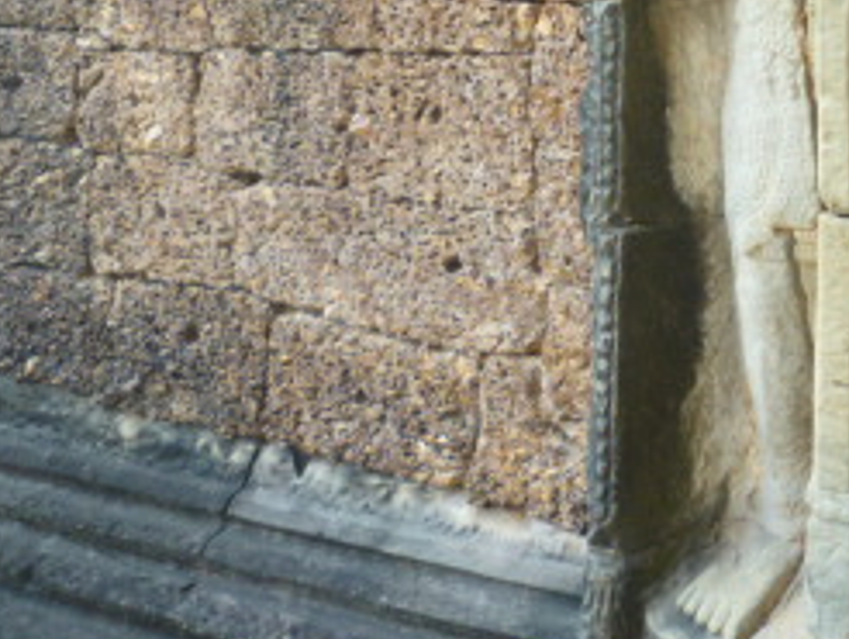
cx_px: 897
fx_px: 1596
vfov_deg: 21.3
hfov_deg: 27.6
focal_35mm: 65
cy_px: -86
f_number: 2.8
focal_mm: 4.4
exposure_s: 1/60
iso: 80
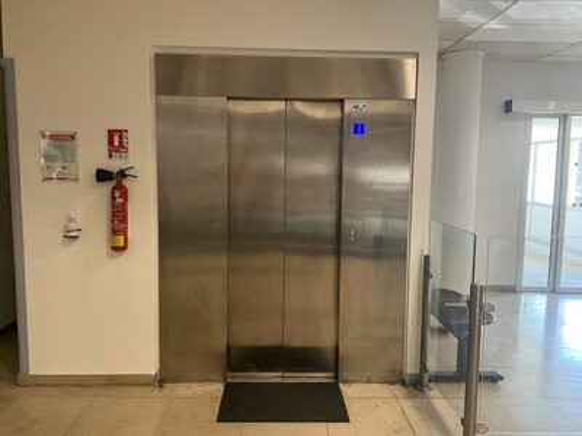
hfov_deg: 61.7
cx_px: 291
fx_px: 488
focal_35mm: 29
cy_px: 218
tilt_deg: -6.4
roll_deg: -1.4
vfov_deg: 48.2
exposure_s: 1/60
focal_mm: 3
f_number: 1.8
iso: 200
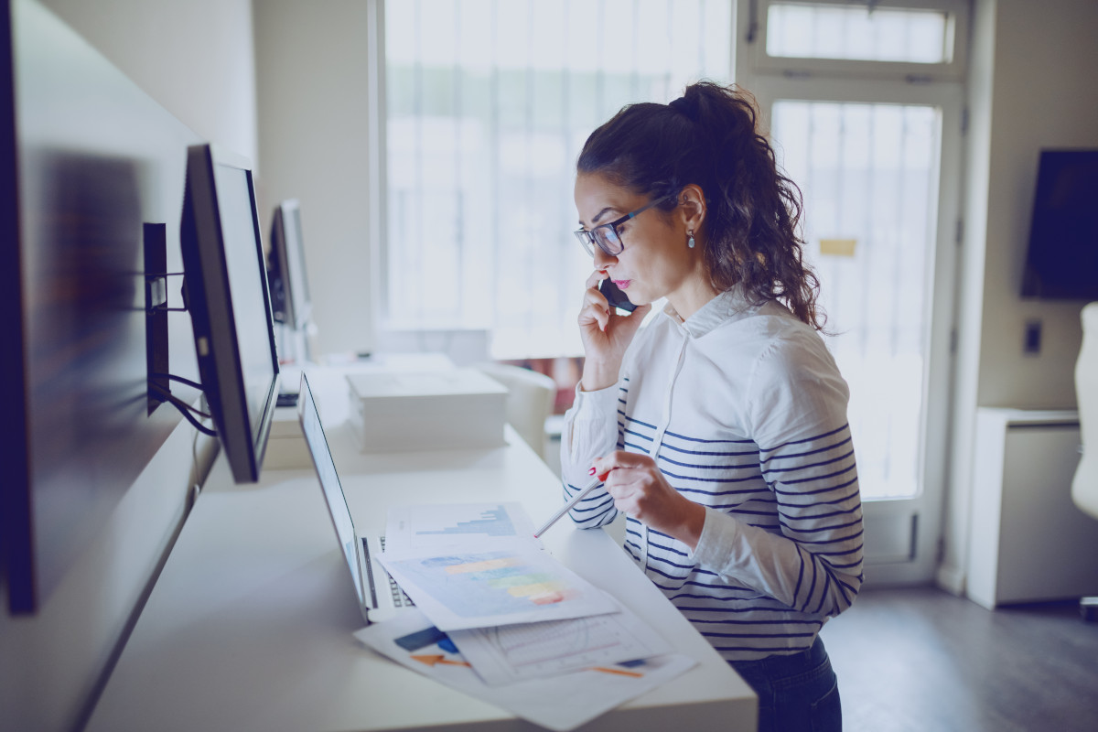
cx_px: 549
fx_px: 1067
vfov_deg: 37.9
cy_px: 366
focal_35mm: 35
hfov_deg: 54.4
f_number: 1.4
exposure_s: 1/100
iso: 1000
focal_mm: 35
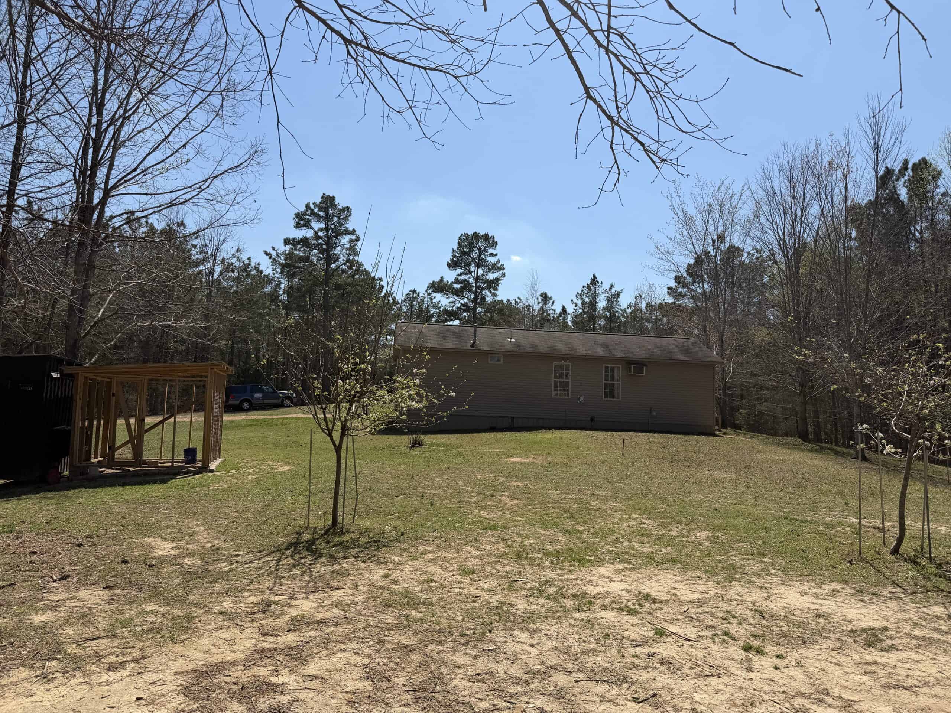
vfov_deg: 56.8
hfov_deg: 71.6
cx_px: 476
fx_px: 659
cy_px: 356
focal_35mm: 24
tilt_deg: +7.0
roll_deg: -0.8
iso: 80
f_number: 1.78
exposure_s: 1/7353
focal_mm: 6.76
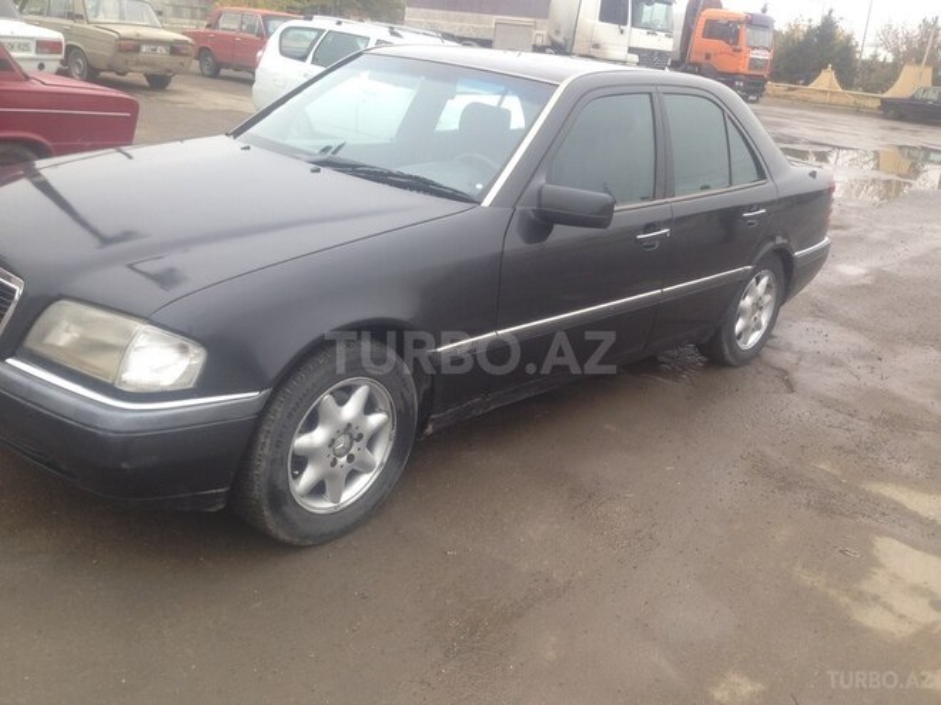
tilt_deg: -20.5
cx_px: 470
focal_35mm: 33
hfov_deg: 55.4
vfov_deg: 42.9
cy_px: 352
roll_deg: -5.2
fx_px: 897
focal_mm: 4.12
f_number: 2.4
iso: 50
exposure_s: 1/159
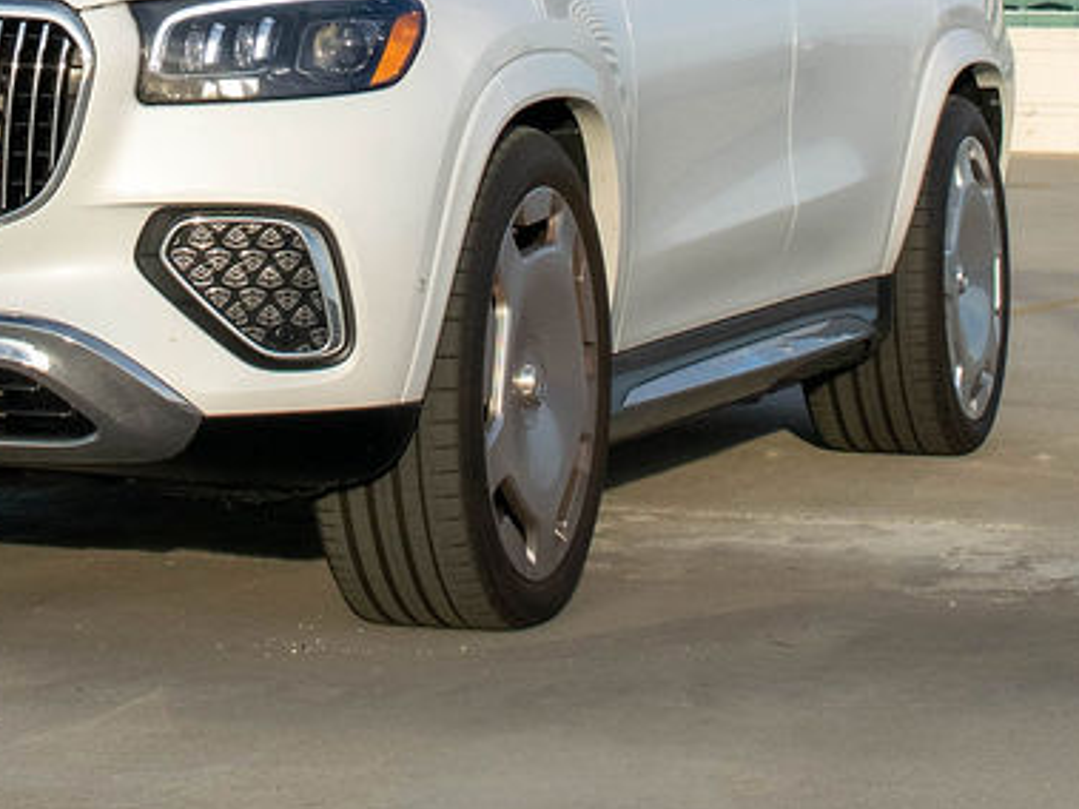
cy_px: -479
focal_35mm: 152
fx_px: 4736
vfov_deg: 9.4
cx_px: 208
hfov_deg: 12.9
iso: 400
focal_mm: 26
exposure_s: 1/1600
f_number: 6.3
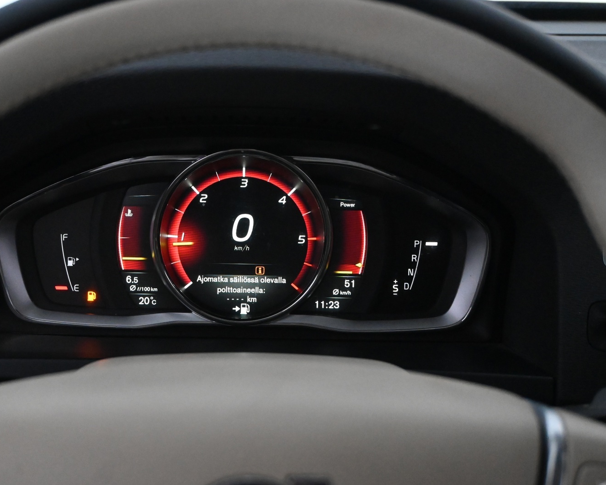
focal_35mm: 47
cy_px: 244
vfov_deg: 31.9
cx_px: 240
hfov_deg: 39.1
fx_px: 848
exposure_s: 1/125
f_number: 4.5
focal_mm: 27.5
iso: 6400
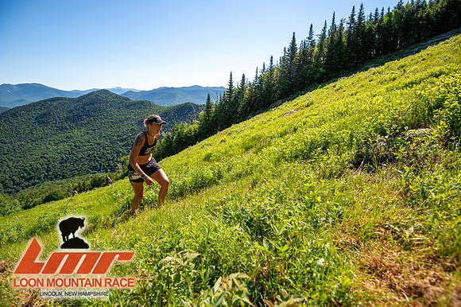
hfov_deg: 96.8
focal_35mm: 16
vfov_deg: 73.7
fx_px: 205
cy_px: 154
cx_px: 230
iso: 100
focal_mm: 16
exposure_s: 1/400
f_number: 5
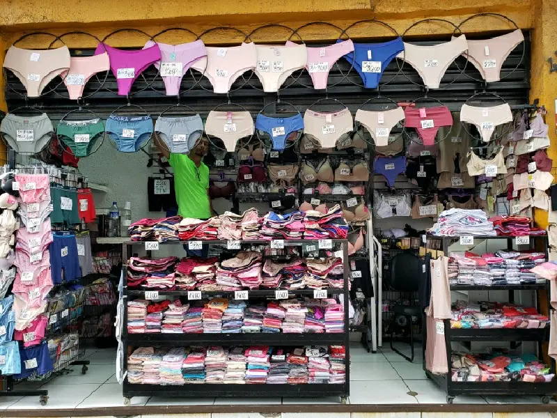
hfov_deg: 67.3
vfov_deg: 53.1
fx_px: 418
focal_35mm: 26
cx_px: 278
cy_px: 209
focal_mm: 4.3
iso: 160
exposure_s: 1/60.2
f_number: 2.4
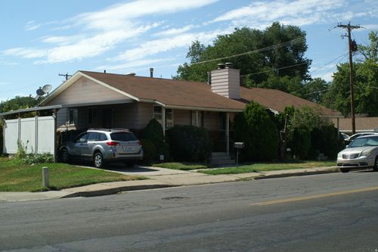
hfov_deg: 37.9
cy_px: 126
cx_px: 189
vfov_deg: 25.7
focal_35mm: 52
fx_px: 551
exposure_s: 1/200
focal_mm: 35
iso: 100
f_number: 11
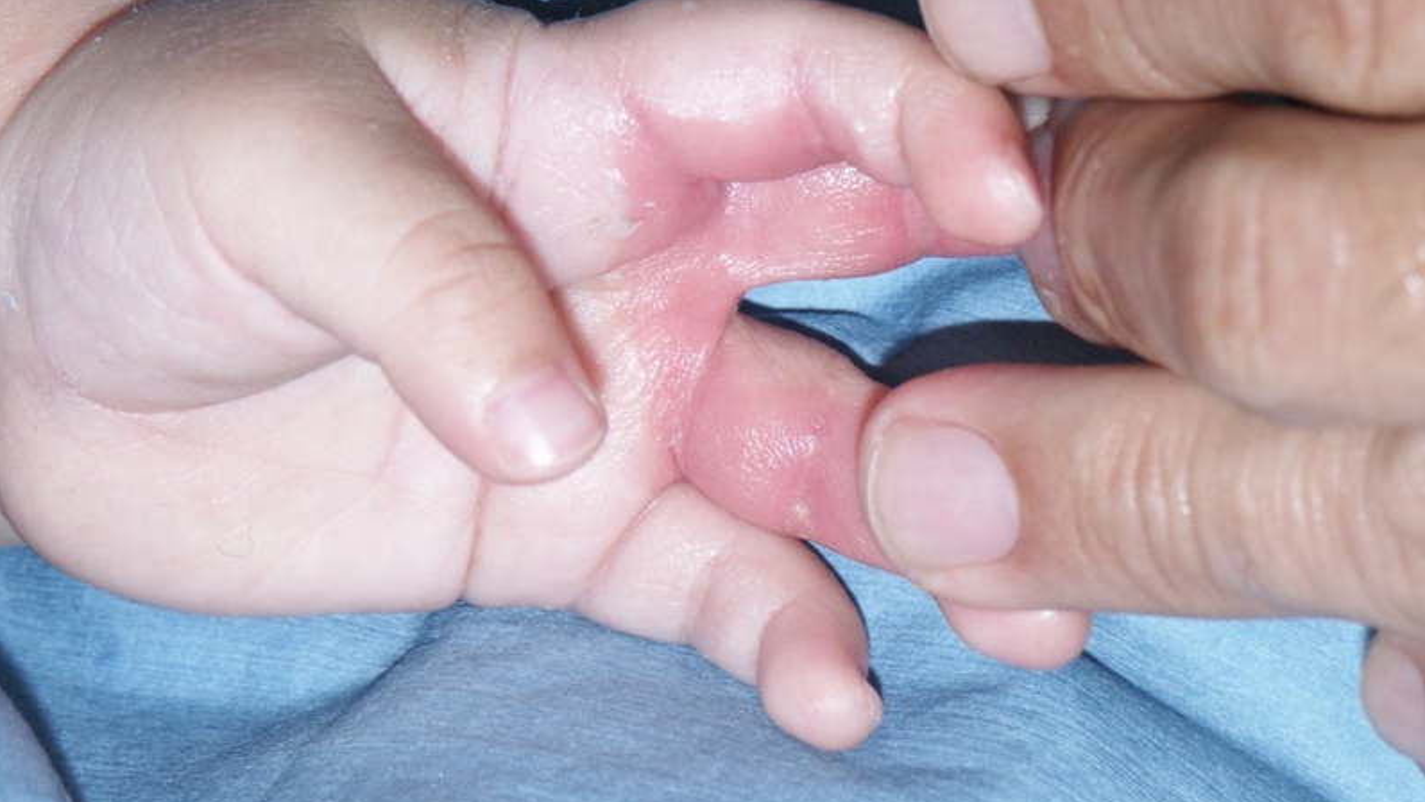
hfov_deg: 9.9
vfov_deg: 5.6
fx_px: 8238
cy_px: 304
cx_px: 711
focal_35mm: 218
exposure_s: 1/180
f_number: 4.5
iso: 200
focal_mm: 50.48
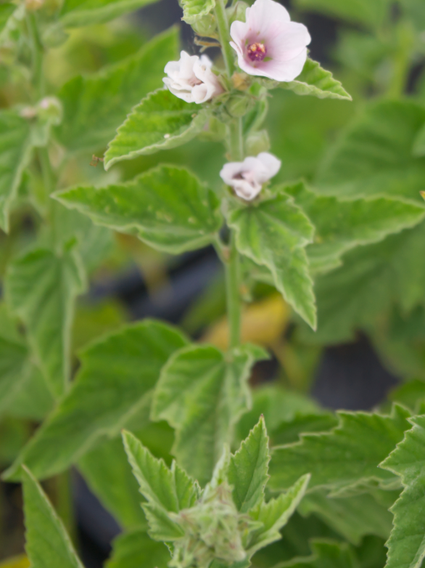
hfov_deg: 12.2
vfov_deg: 16.2
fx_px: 1994
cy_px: 186
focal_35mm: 122
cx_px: 231
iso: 800
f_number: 5.6
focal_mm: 55
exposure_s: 1/500
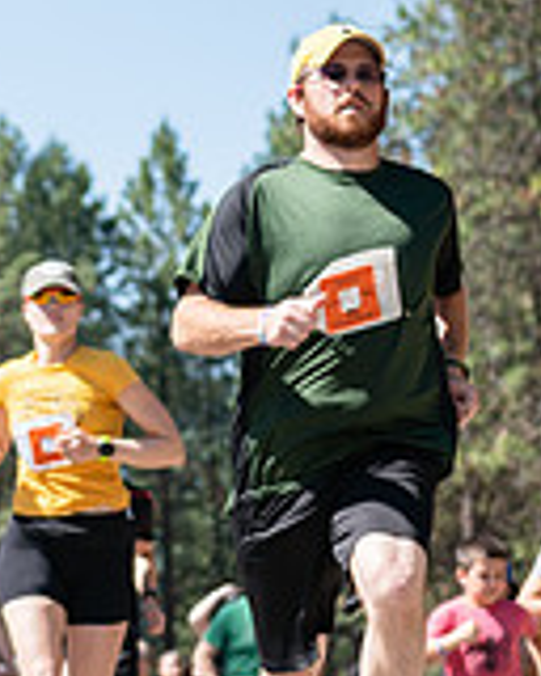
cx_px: -330
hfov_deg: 6.1
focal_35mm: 252
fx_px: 5044
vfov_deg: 7.7
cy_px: 492
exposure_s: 1/500
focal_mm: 74
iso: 100
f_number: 4
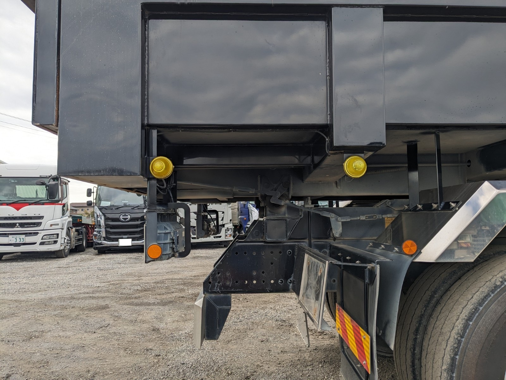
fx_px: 395
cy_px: 190
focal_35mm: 27
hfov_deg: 65.3
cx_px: 253
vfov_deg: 51.4
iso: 50
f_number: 1.73
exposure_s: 1/806
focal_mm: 4.38
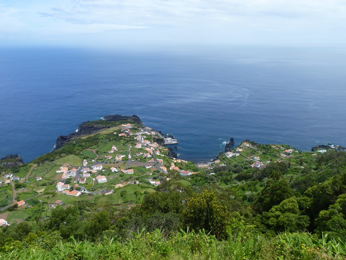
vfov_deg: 49.8
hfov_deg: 63.4
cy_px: 132
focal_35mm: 28
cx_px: 177
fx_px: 280
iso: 80
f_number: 5.6
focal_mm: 4.8
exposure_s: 1/250
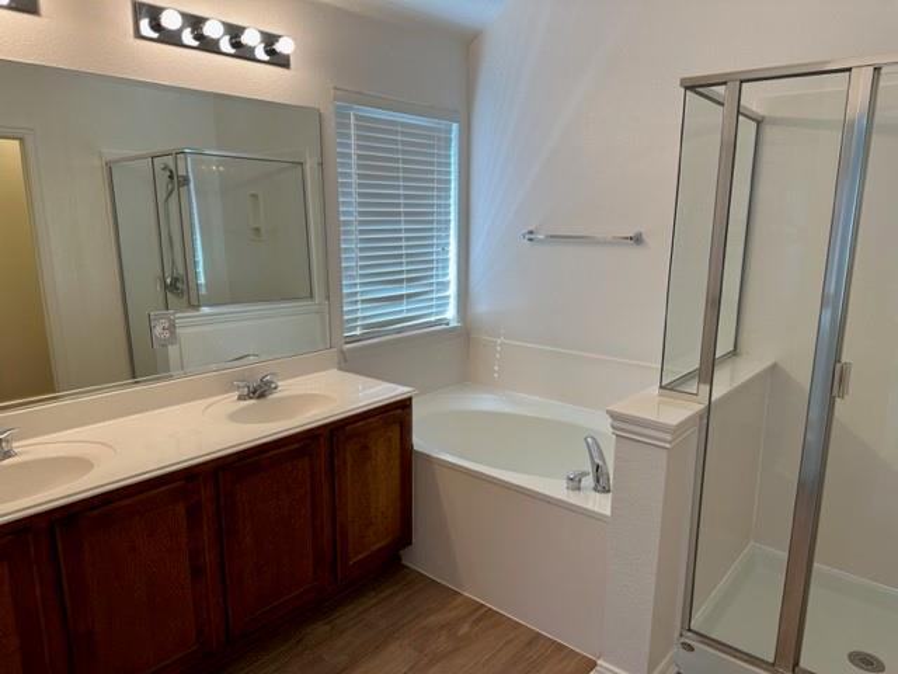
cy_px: 337
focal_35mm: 24
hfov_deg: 71.6
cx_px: 449
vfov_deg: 56.8
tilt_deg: -12.0
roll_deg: -0.6
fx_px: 623
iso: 64
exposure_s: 1/120
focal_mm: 6.86
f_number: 1.78
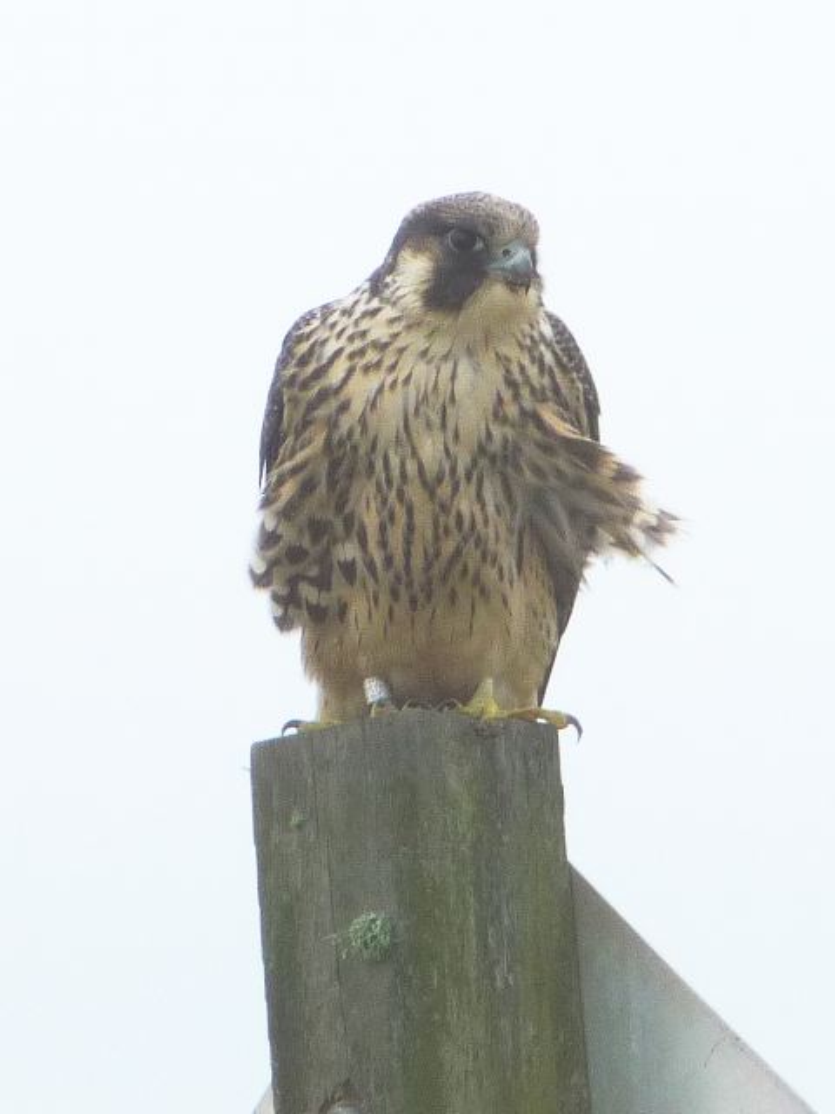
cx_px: 418
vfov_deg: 4.2
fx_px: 15181
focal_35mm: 472
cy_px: 557
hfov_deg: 3.2
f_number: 4.9
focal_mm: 47
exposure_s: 1/320
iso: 100
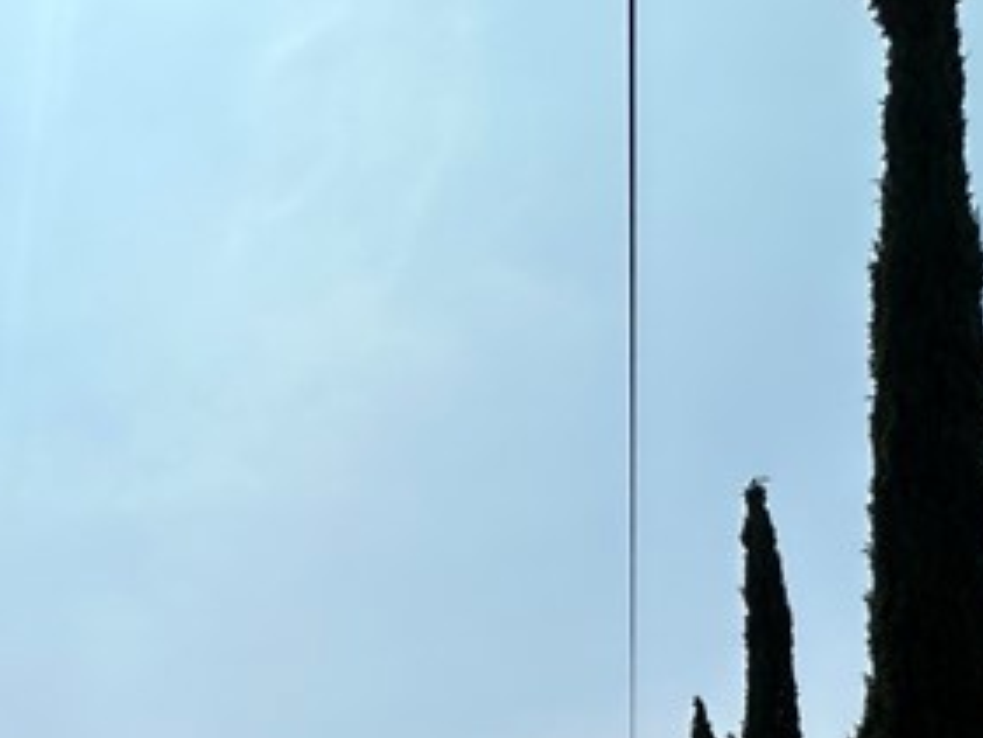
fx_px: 1449
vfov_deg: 23.0
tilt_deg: +4.0
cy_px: 1112
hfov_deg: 29.6
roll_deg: +0.3
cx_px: -311
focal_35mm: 51
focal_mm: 2.22
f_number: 2.2
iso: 50
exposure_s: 1/5556
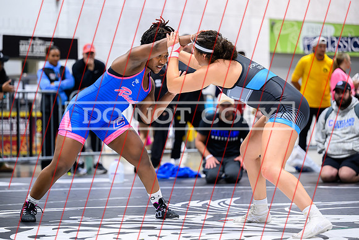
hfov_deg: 16.3
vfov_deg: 10.9
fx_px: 1252
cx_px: 176
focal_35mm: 126
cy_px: 122
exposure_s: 1/800
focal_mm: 120
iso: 3200
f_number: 2.8
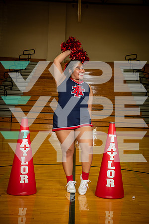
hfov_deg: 20.9
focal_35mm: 65
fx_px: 404
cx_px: 74
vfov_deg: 31.0
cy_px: 112
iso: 800
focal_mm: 65
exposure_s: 1/160
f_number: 7.1
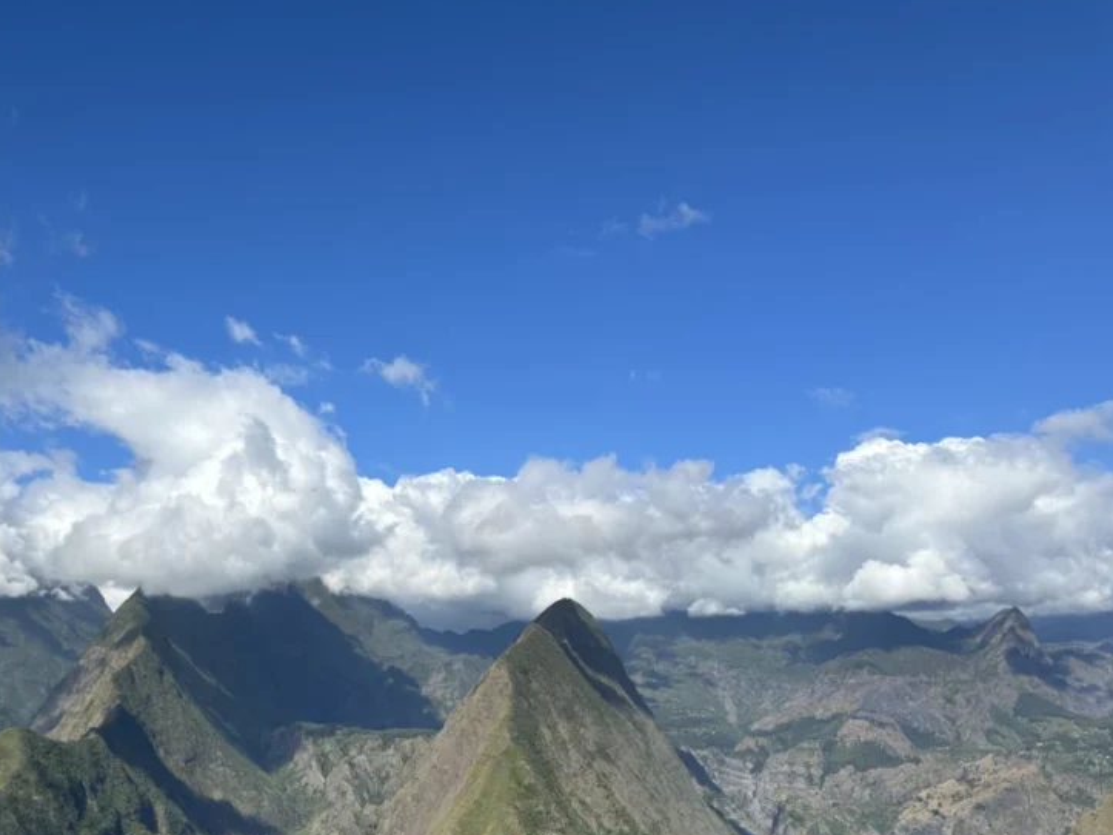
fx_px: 1093
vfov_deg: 41.0
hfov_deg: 52.8
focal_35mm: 34
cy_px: 585
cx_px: 357
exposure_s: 1/7042
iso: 80
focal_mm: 6.86
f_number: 1.78
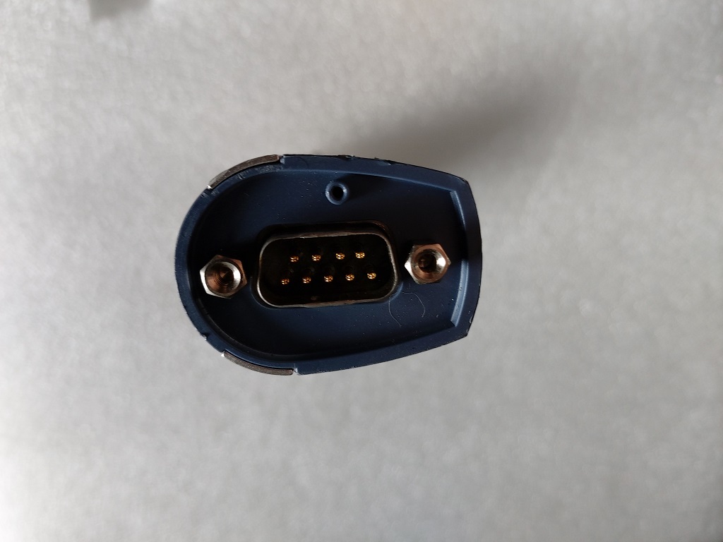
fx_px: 522
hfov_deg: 69.4
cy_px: 271
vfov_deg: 54.9
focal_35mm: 25
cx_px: 362
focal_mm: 4.58
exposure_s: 1/50
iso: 50
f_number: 2
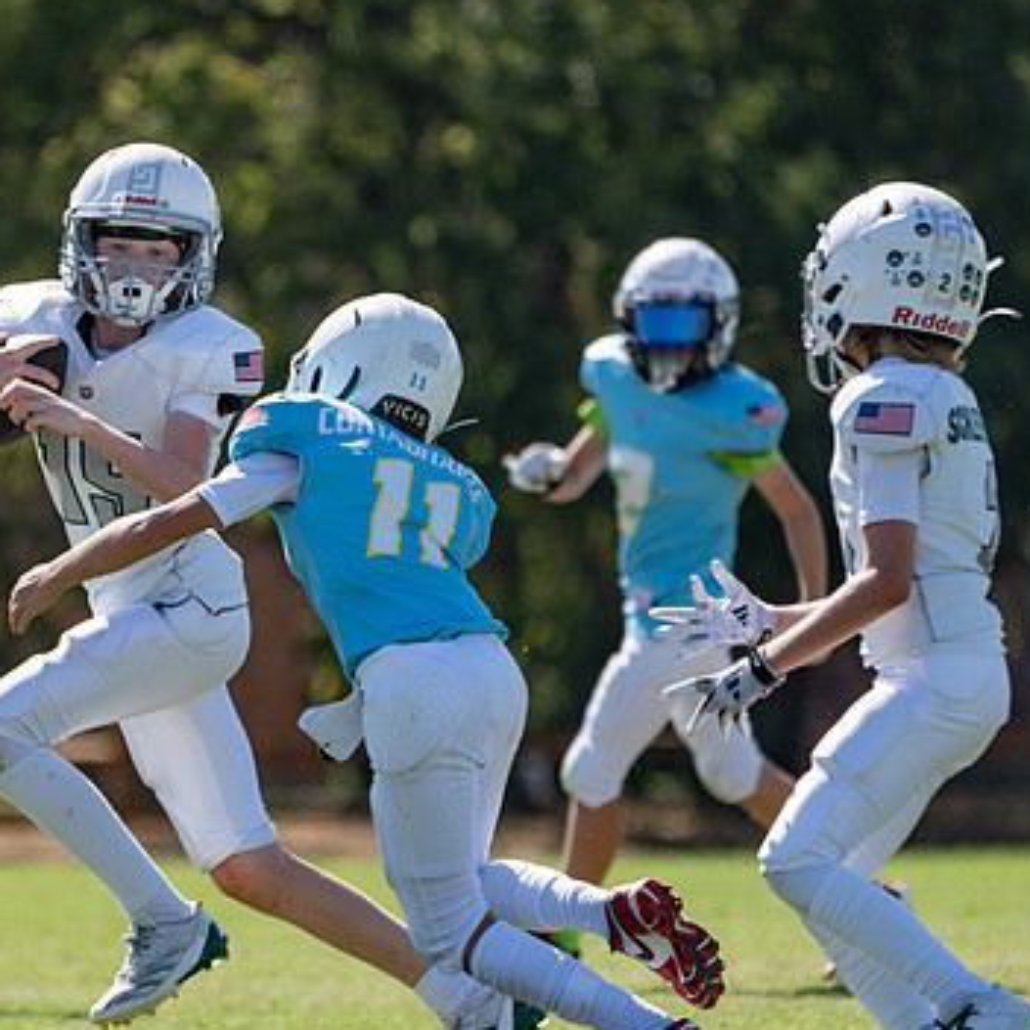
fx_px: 24507
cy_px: 660
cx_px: 291
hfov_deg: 2.4
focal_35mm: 728
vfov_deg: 2.4
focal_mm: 400
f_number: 5.6
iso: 200
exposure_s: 1/1000
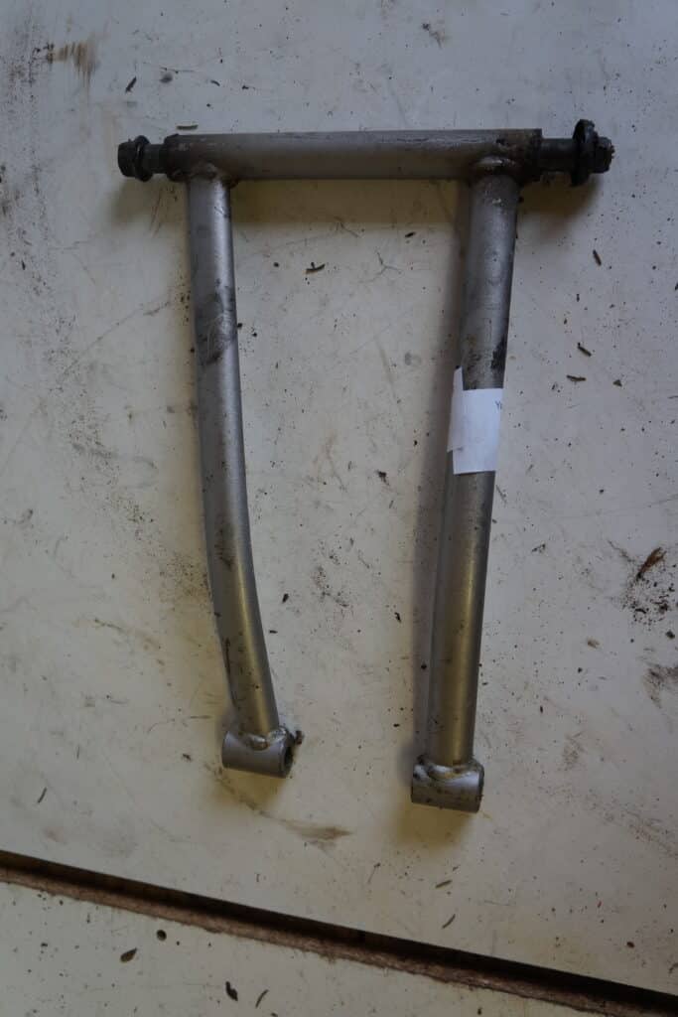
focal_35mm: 30
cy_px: 508
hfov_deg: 43.6
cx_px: 339
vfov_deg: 61.9
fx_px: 847
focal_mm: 20
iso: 400
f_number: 4
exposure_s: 1/60
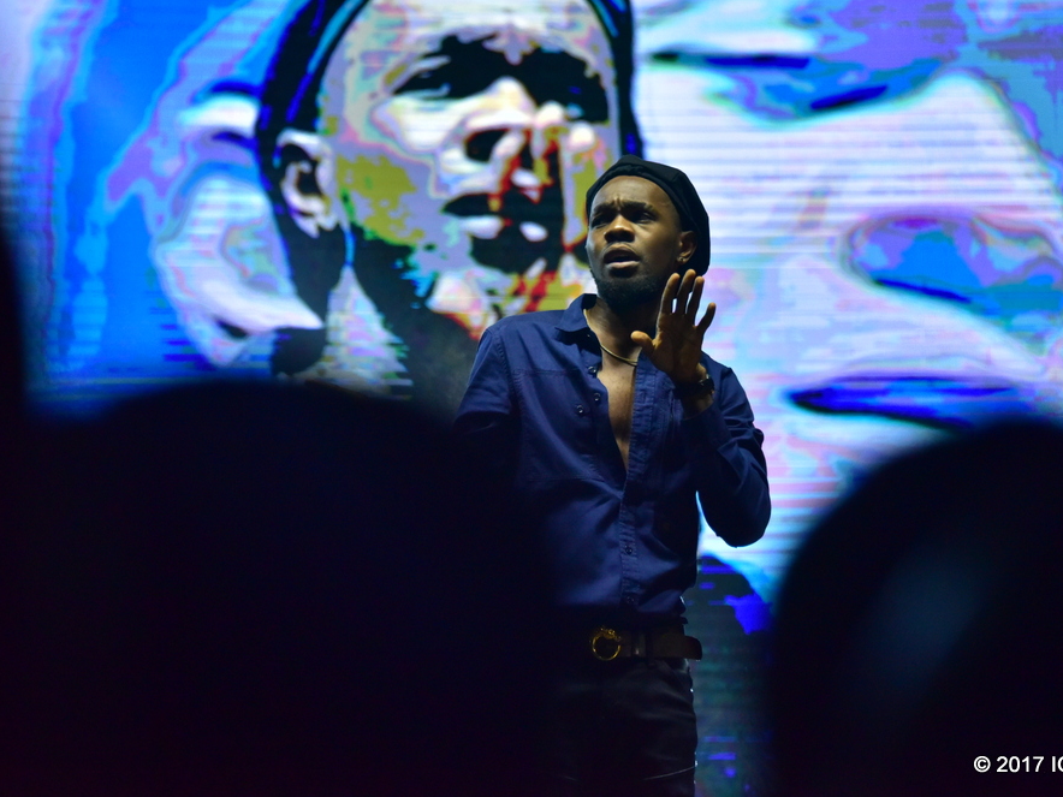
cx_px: 539
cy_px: 399
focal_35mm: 147
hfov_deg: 13.4
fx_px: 4514
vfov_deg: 10.1
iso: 5000
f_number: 5.6
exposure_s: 1/320
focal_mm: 135
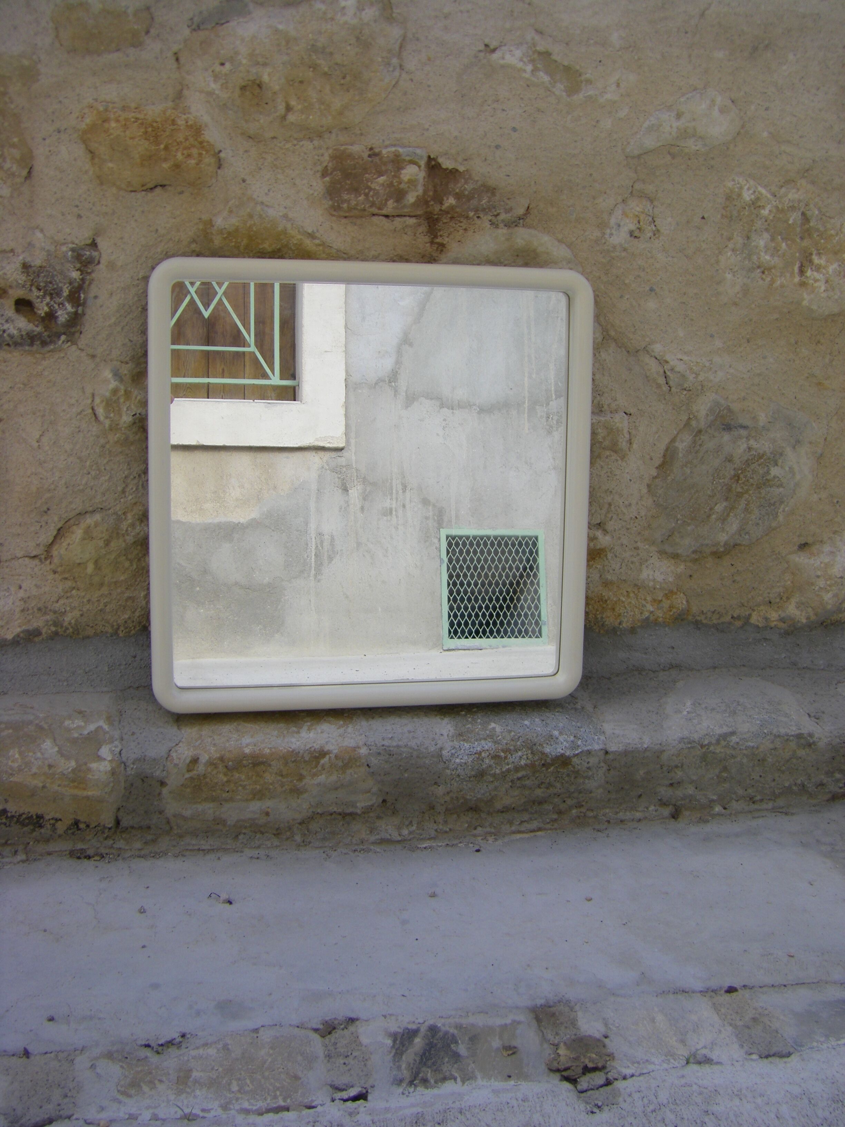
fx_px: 1237
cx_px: 422
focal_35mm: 38
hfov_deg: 37.7
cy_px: 564
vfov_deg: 49.0
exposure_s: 1/250
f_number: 3.5
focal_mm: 6.3
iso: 64
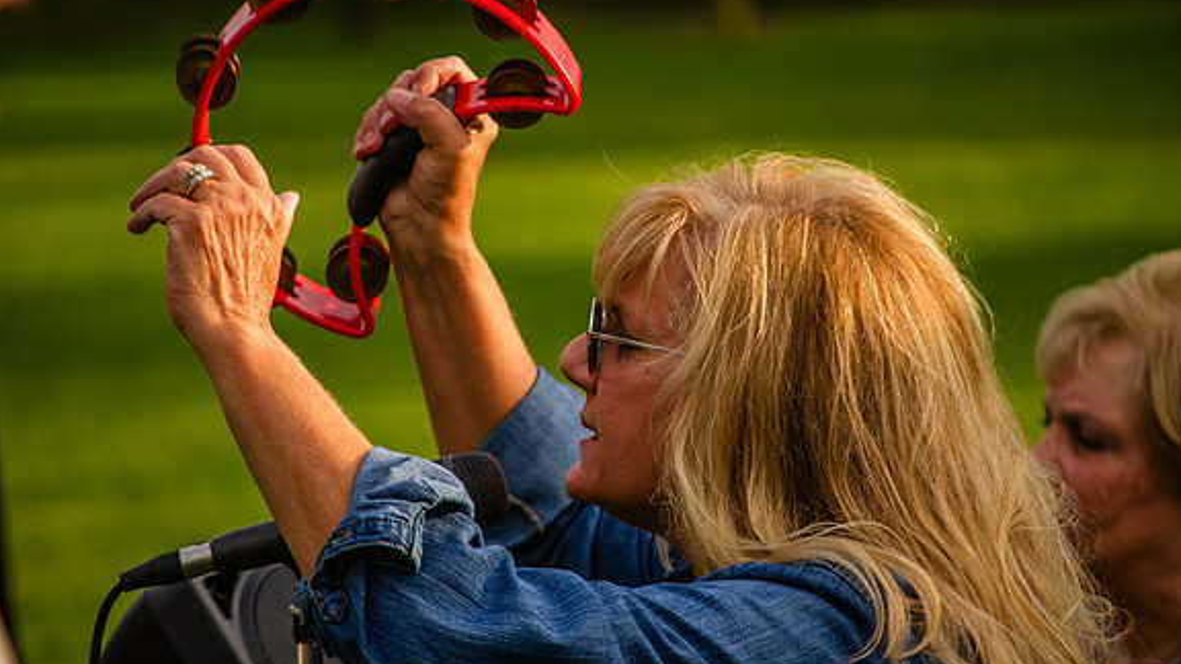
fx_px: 8894
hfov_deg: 7.6
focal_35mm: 284
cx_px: 590
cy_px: 330
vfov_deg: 4.3
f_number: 5.6
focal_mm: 180
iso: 250
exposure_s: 1/500
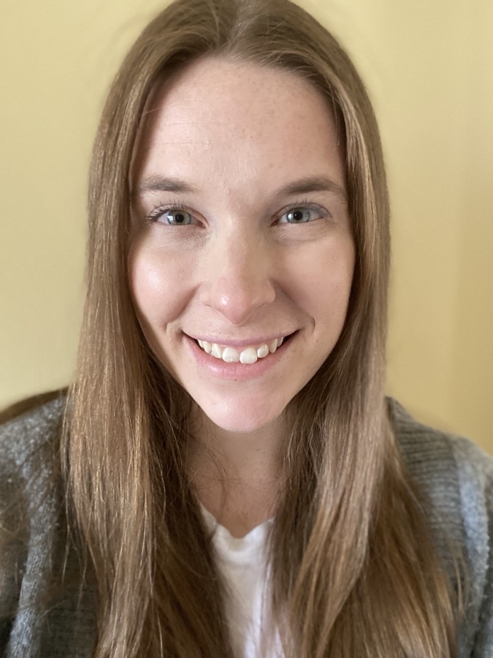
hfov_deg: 46.8
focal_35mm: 30
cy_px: 329
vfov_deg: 60.0
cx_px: 246
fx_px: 570
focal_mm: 2.71
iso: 400
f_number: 2.2
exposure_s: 1/60
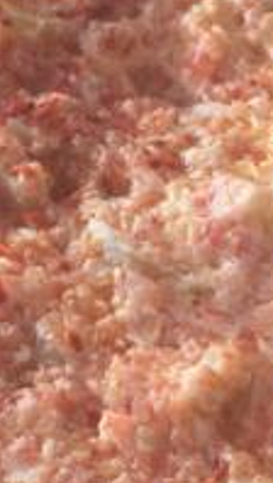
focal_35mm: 110
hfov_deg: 10.8
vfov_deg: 19.4
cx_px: -98
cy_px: 173
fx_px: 1410
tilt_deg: -49.6
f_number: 2.2
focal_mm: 4.15
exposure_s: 1/33
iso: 64
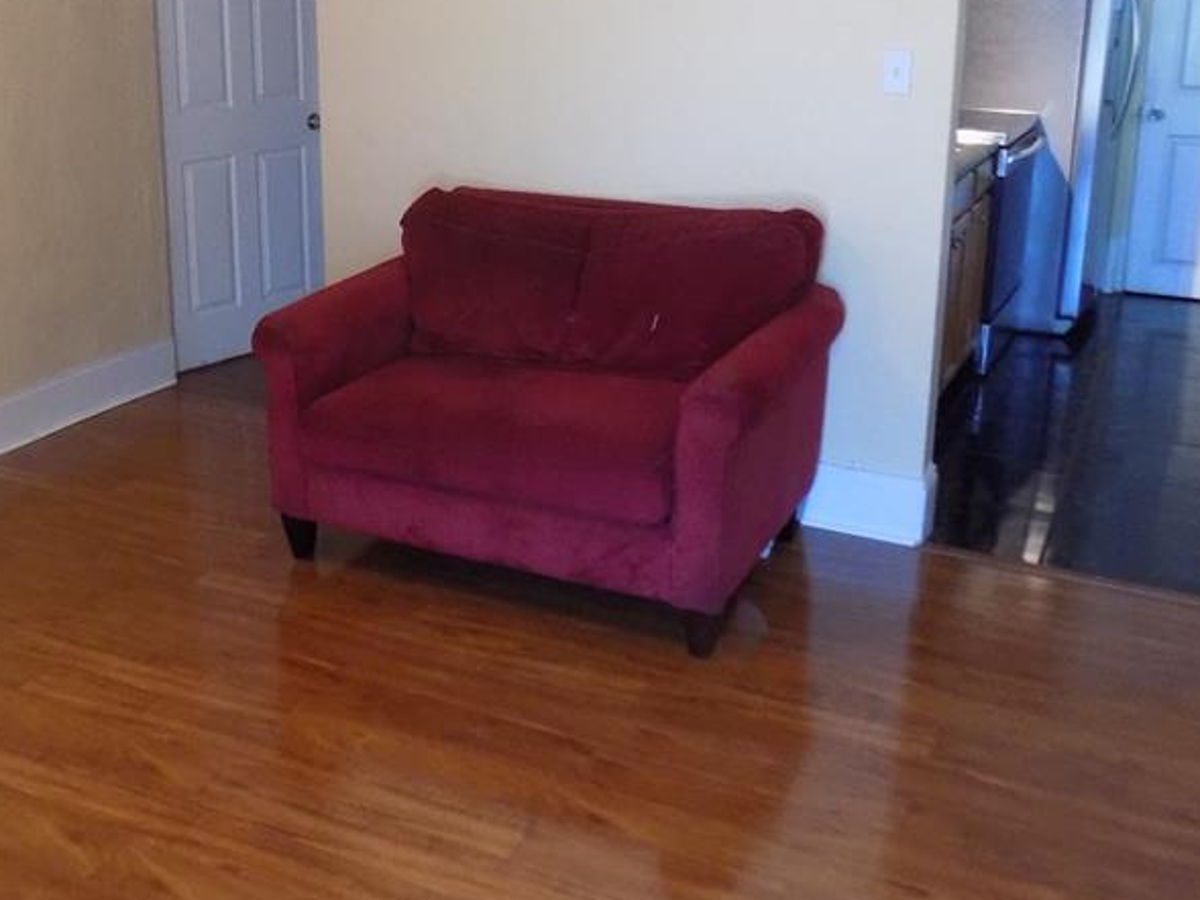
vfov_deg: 35.6
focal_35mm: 40
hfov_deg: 45.9
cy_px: 295
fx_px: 1387
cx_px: 379
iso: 400
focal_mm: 4
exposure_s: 1/15
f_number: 3.1
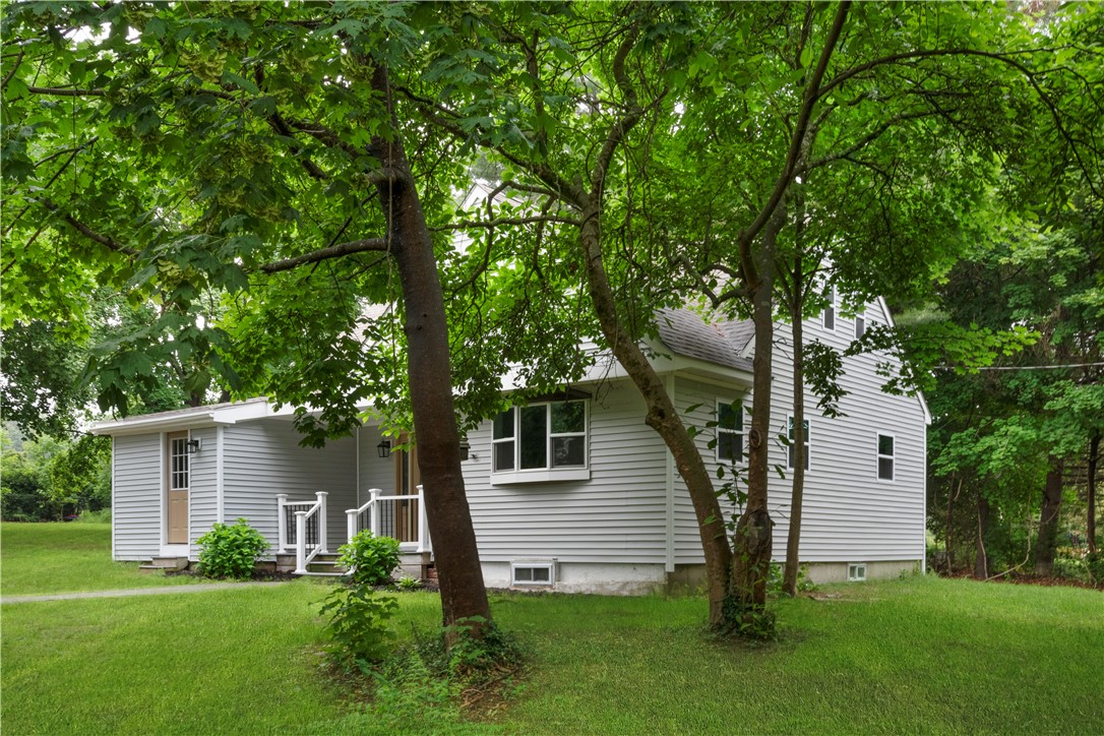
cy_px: 368
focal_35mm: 36
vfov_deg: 36.9
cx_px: 552
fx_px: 1104
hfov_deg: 53.1
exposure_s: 1/15
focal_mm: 24
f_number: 14
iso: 400
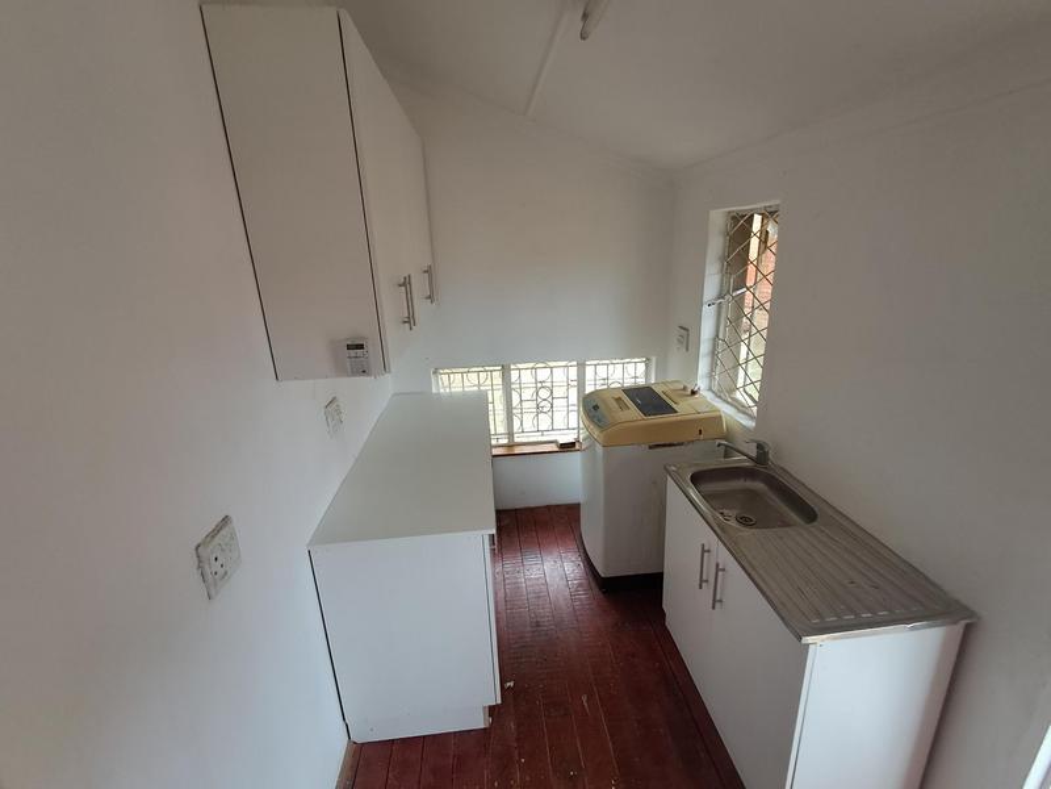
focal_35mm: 16
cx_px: 526
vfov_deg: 78.1
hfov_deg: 94.5
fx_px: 486
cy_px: 394
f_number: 2.2
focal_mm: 1.64
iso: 100
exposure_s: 1/50
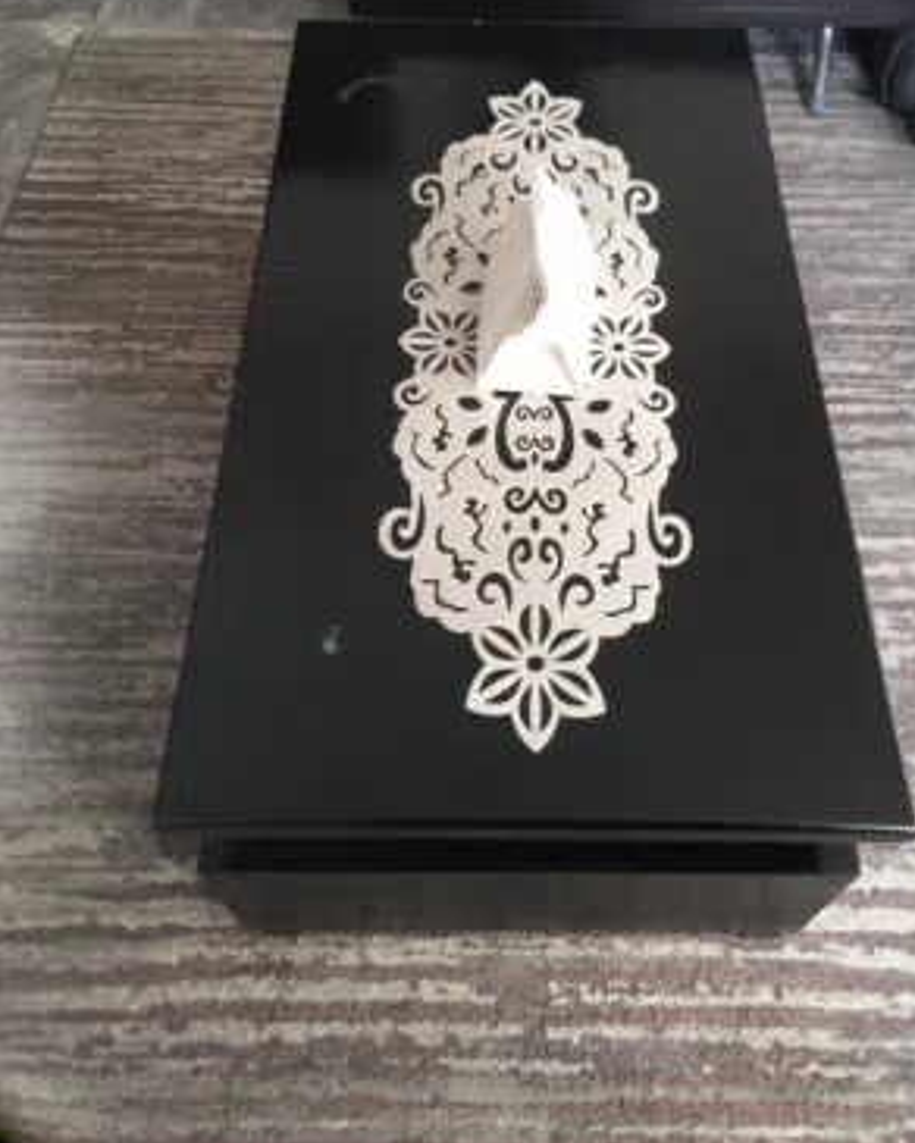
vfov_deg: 57.1
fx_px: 1049
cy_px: 529
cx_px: 467
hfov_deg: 47.1
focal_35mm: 31
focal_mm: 4.15
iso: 32
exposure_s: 1/33
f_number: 2.2
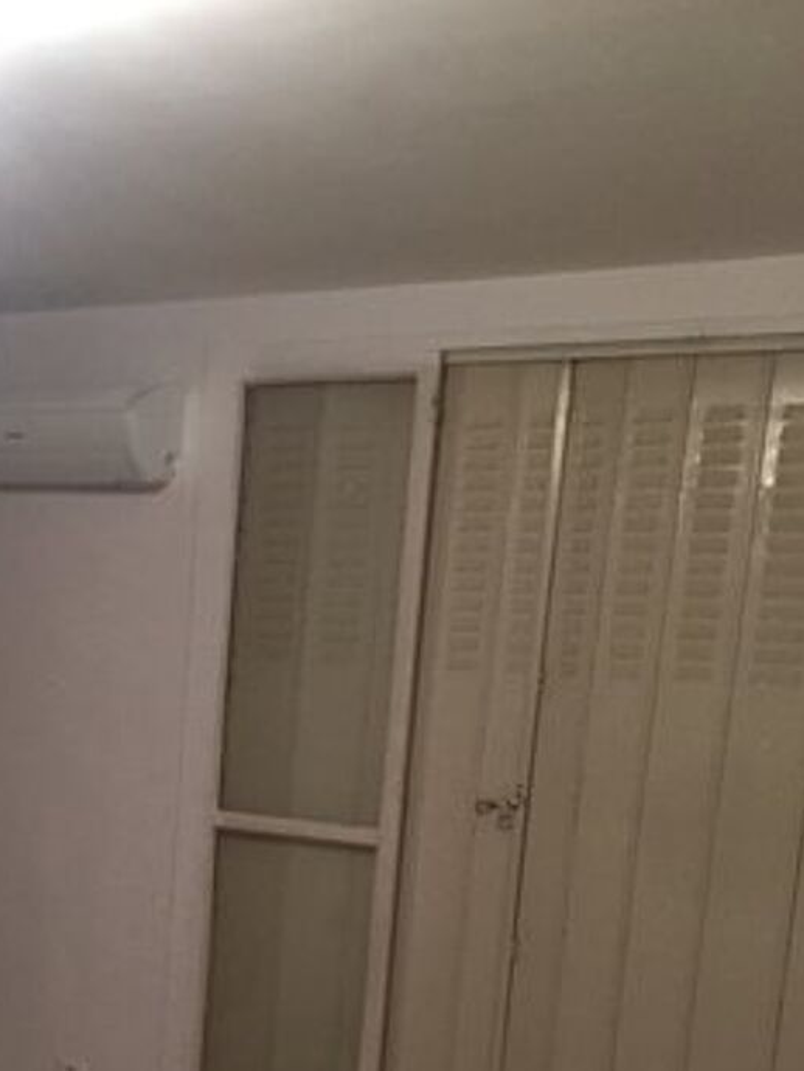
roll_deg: -4.1
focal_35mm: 56
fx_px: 1733
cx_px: 96
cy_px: 960
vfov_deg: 32.6
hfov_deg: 25.4
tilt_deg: -11.4
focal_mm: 4.15
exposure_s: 1/25
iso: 250
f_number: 2.2
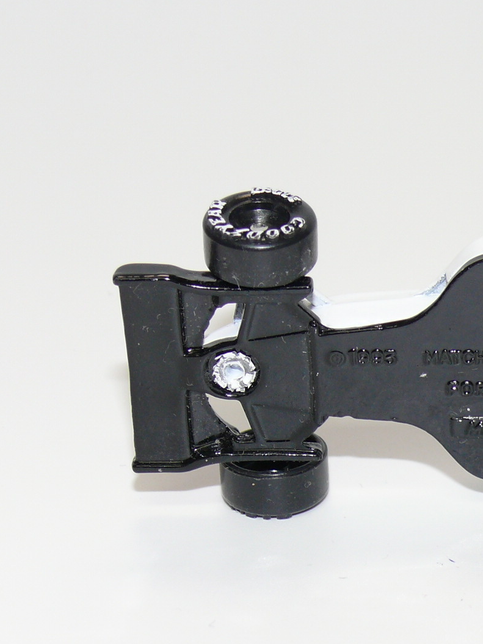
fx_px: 2512
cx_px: 485
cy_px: 362
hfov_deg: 10.9
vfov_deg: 14.6
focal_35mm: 135
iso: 100
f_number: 4
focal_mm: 12.5
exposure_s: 1/30
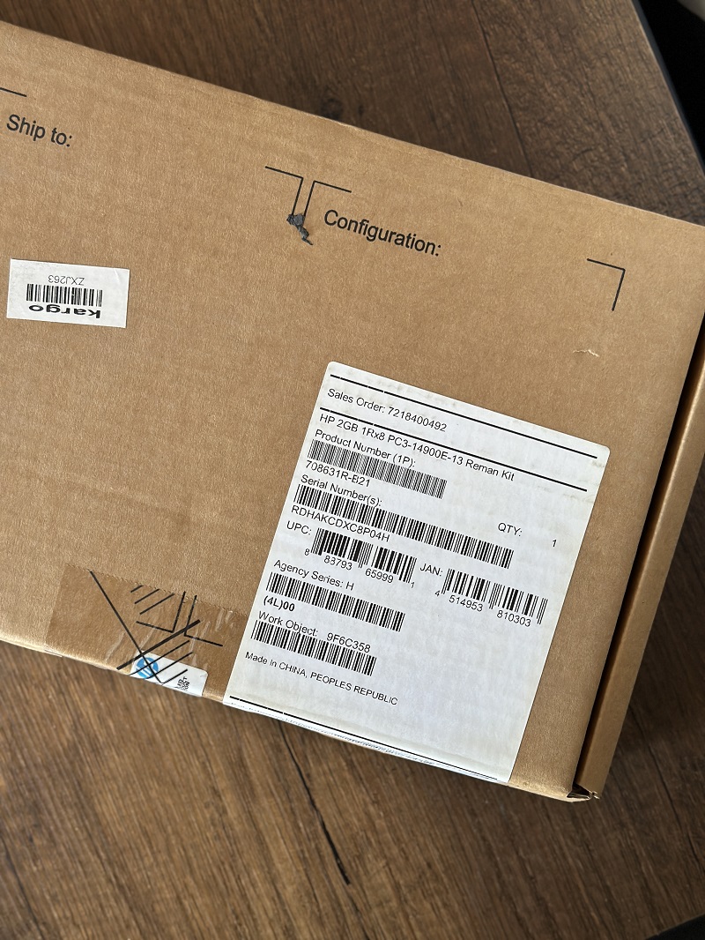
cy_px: 470
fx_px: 1303
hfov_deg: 30.3
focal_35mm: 48
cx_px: 352
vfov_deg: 39.6
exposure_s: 1/50
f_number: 1.78
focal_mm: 6.86
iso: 250
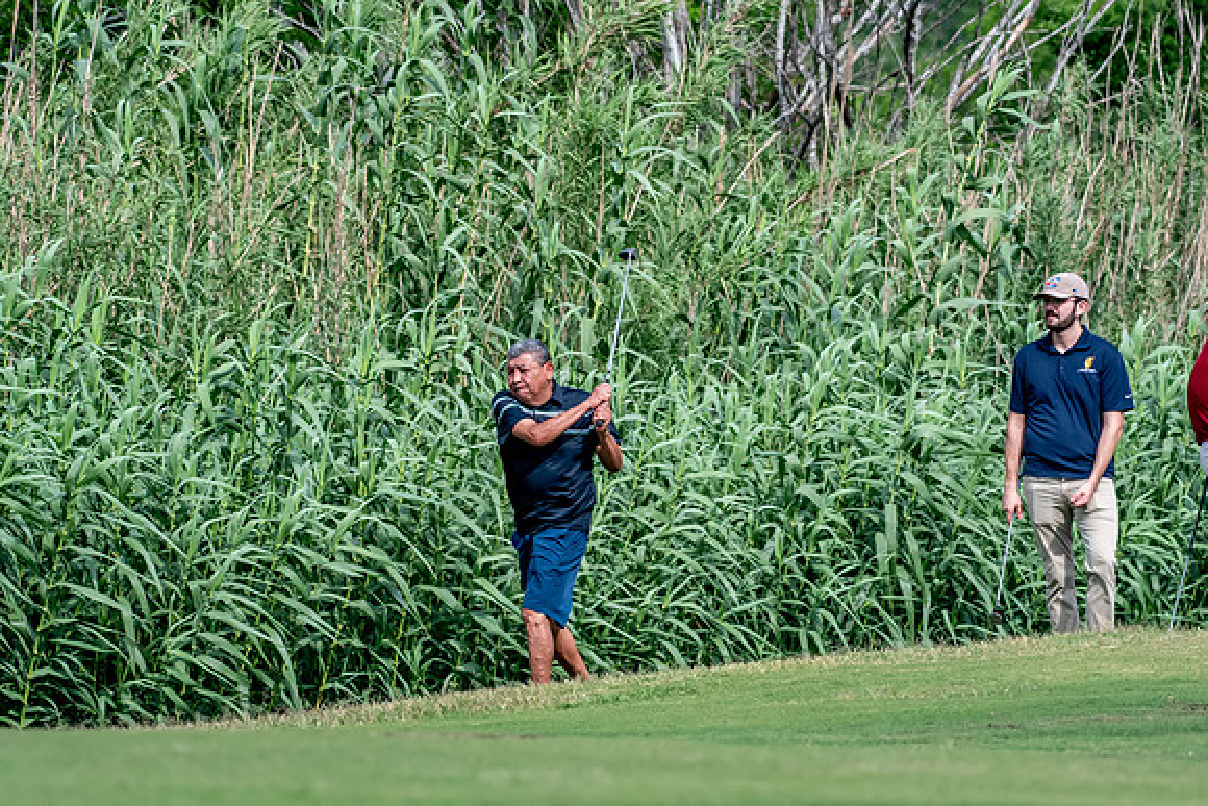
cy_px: 403
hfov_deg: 6.5
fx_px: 10572
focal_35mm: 315
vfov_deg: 4.4
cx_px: 604
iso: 1000
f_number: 5.6
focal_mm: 210
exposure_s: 1/2000
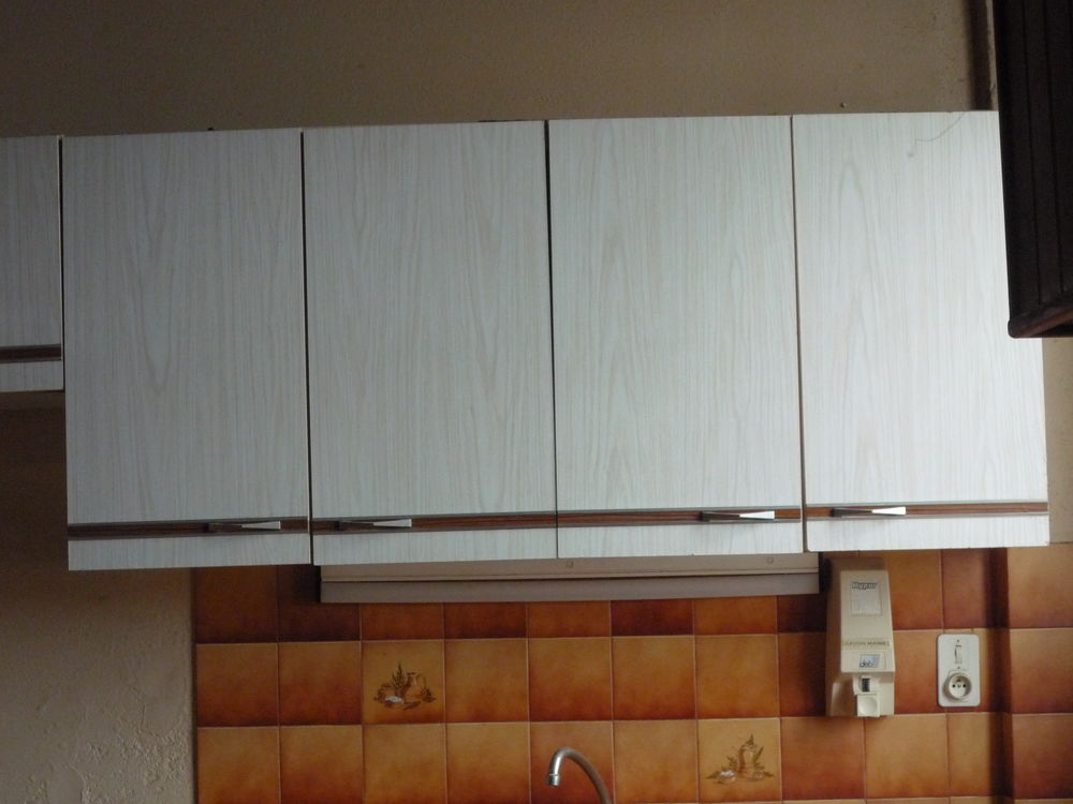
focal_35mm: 62
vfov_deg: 23.7
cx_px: 536
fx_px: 1922
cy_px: 402
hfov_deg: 31.2
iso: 400
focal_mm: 10.9
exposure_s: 1/30
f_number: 5.2
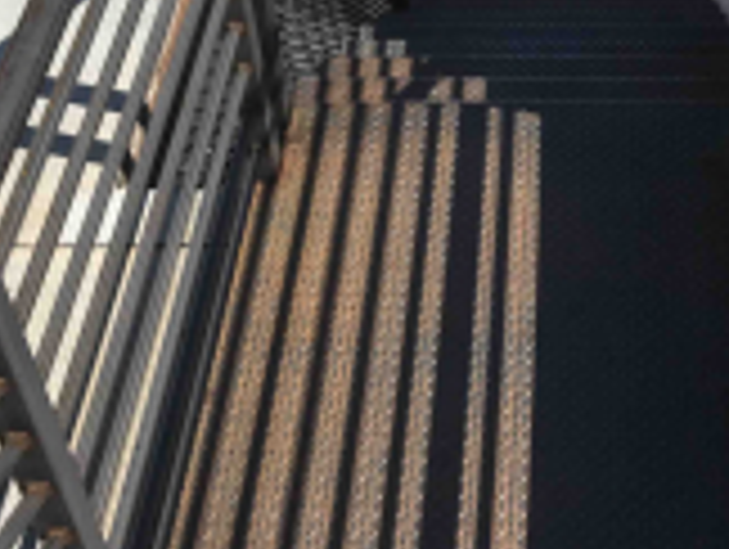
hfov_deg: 27.6
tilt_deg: -37.5
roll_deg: +1.4
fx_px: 1455
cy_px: -117
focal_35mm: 69
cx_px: 580
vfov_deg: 20.0
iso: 20
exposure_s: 1/2519
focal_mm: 3.99
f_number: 1.8
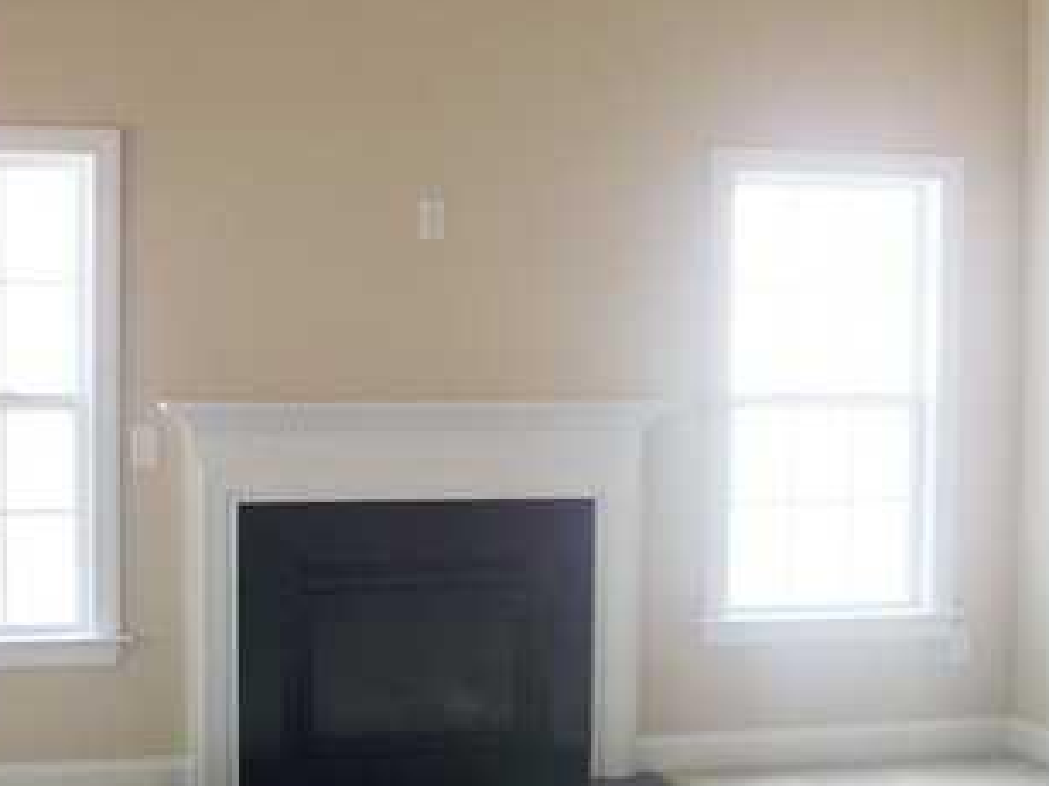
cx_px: 554
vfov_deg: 20.1
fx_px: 2211
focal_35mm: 73
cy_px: 458
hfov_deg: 26.7
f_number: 2.8
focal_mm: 7.54
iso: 80
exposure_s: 1/30
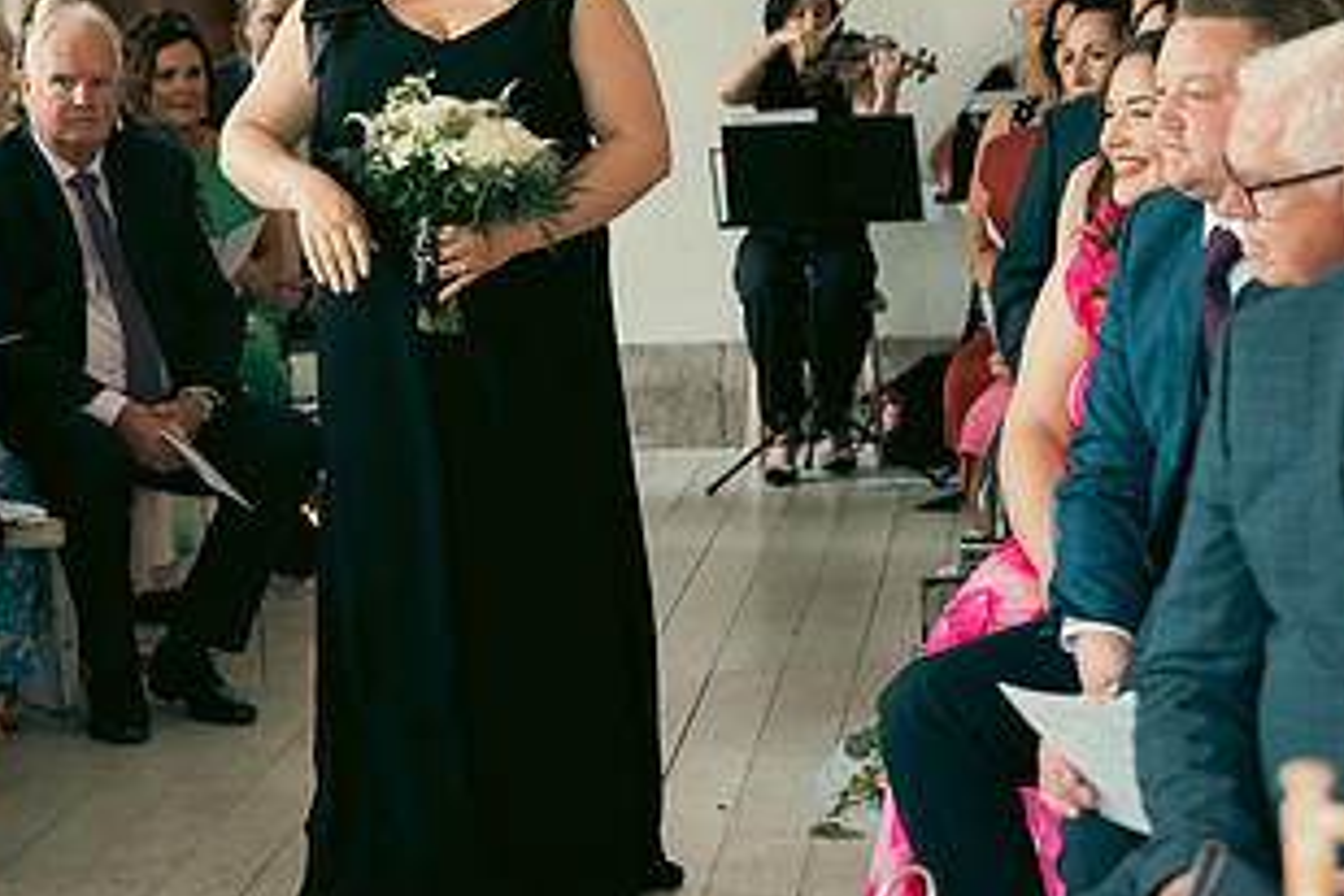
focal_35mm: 124
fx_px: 4629
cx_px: 239
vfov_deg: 11.0
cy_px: 294
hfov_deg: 16.4
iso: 800
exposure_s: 1/160
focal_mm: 66
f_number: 3.5
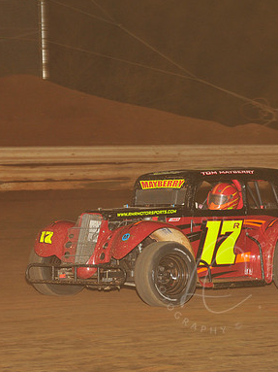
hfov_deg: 9.1
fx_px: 1746
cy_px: 186
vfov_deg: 12.1
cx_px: 215
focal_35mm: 163
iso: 800
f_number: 7.1
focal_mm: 112
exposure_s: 1/250
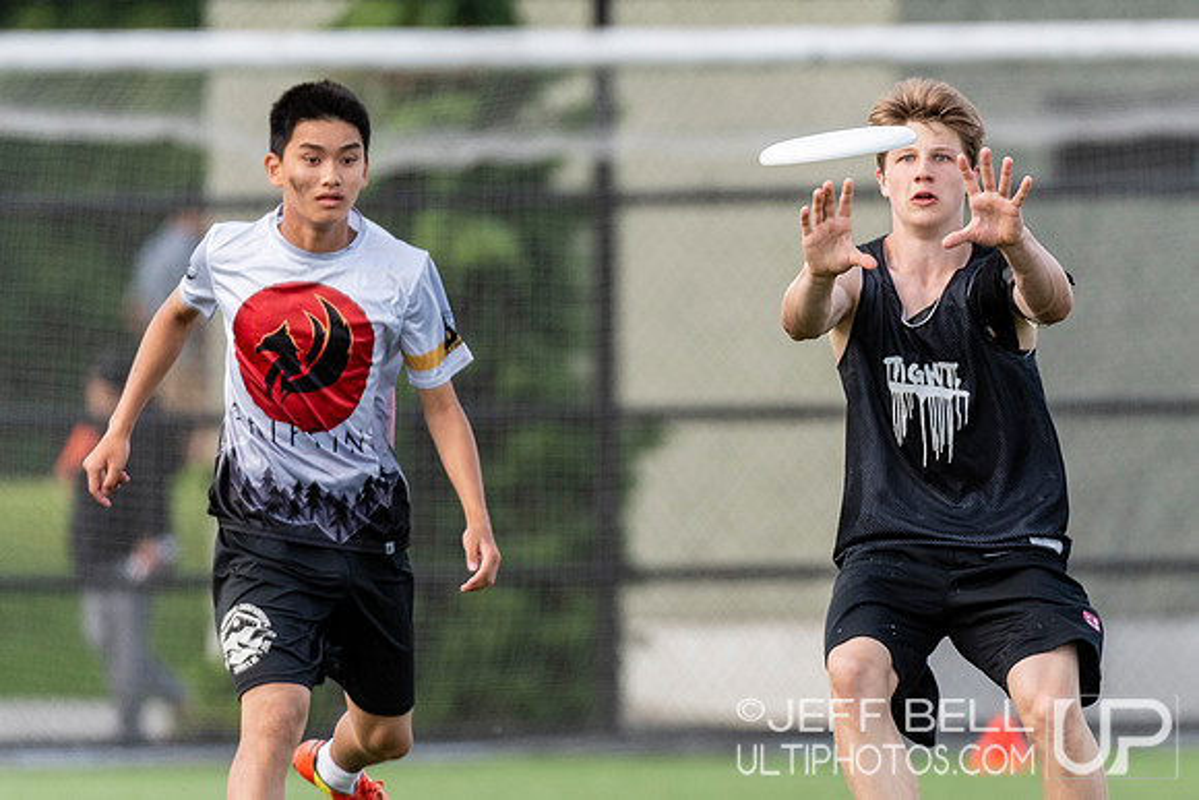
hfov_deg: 2.2
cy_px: 375
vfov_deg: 1.5
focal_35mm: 936
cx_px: 836
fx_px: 31185
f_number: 4
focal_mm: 400
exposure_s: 1/1250
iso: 500
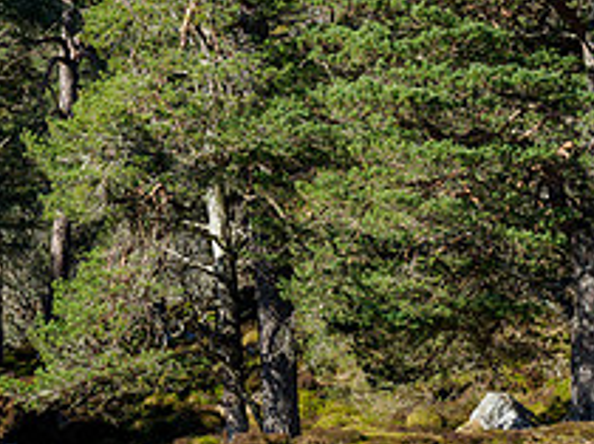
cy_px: 89
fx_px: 3222
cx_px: -136
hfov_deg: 10.3
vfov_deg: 7.9
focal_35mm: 188
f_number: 7.1
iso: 200
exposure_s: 1/80
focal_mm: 34
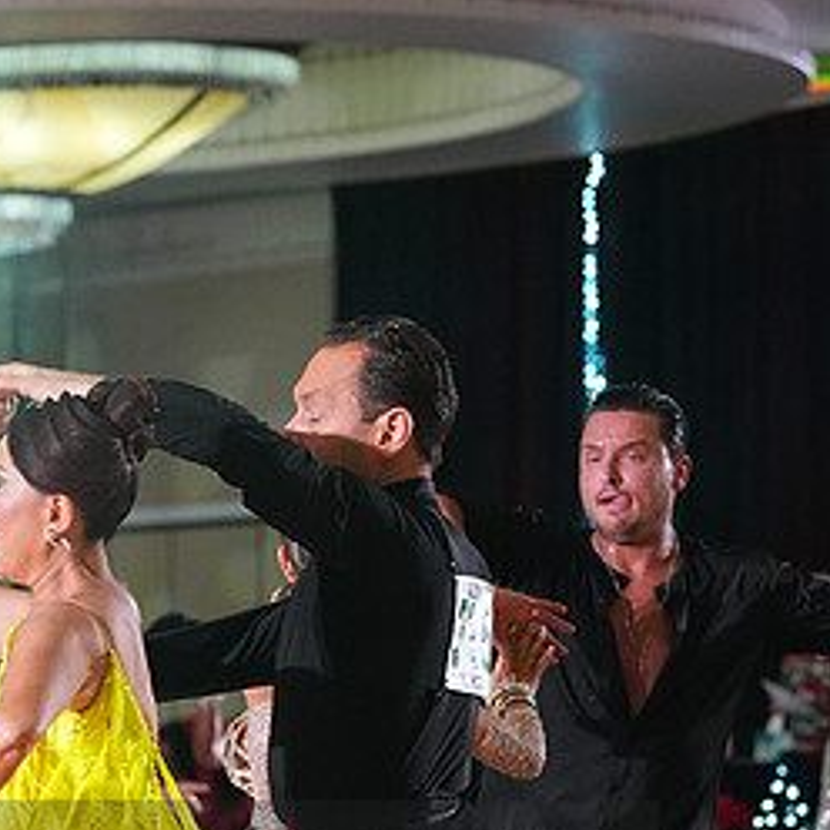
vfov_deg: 7.5
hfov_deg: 7.5
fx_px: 6321
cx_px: 199
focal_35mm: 233
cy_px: 914
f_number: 5
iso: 8000
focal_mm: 117
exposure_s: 1/400
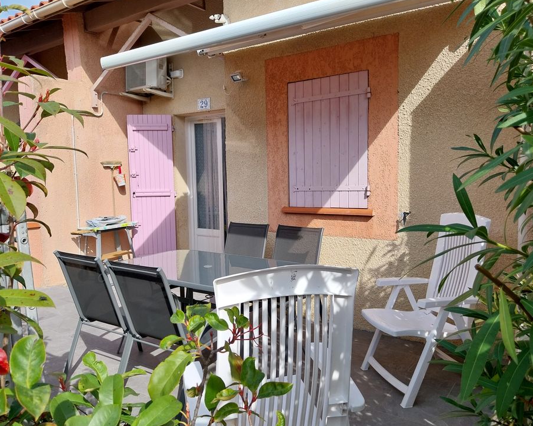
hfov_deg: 62.2
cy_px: 214
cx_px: 271
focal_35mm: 28
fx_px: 442
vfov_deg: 51.5
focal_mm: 4
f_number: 1.8
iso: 25
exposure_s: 1/753
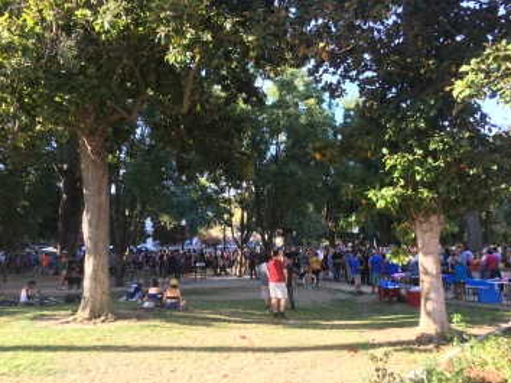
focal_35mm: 30
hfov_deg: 60.0
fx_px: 443
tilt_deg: +9.0
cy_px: 186
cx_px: 263
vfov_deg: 46.7
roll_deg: +1.5
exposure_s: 1/120
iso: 40
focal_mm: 4.15
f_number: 2.2
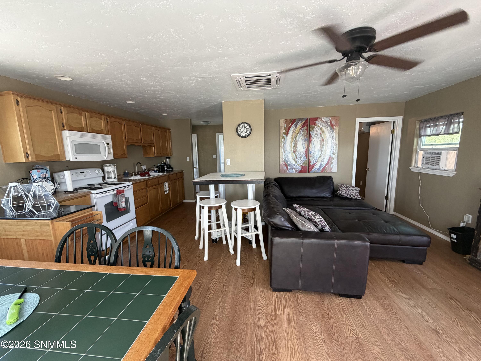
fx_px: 195
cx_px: 240
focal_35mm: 14
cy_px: 180
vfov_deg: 85.7
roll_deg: +0.6
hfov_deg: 102.1
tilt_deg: -8.9
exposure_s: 1/121
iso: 250
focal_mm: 2.22
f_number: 2.2
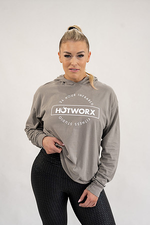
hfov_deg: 27.0
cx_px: 75
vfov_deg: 39.6
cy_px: 112
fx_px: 312
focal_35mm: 50
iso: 200
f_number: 4
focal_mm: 50
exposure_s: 1/160
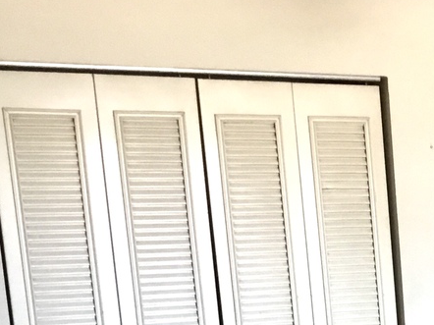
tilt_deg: -12.6
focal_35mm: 101
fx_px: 1266
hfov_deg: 17.7
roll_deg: +2.1
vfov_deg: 13.7
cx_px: 626
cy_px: 502
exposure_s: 1/30
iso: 80
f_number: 2.4
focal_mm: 3.3
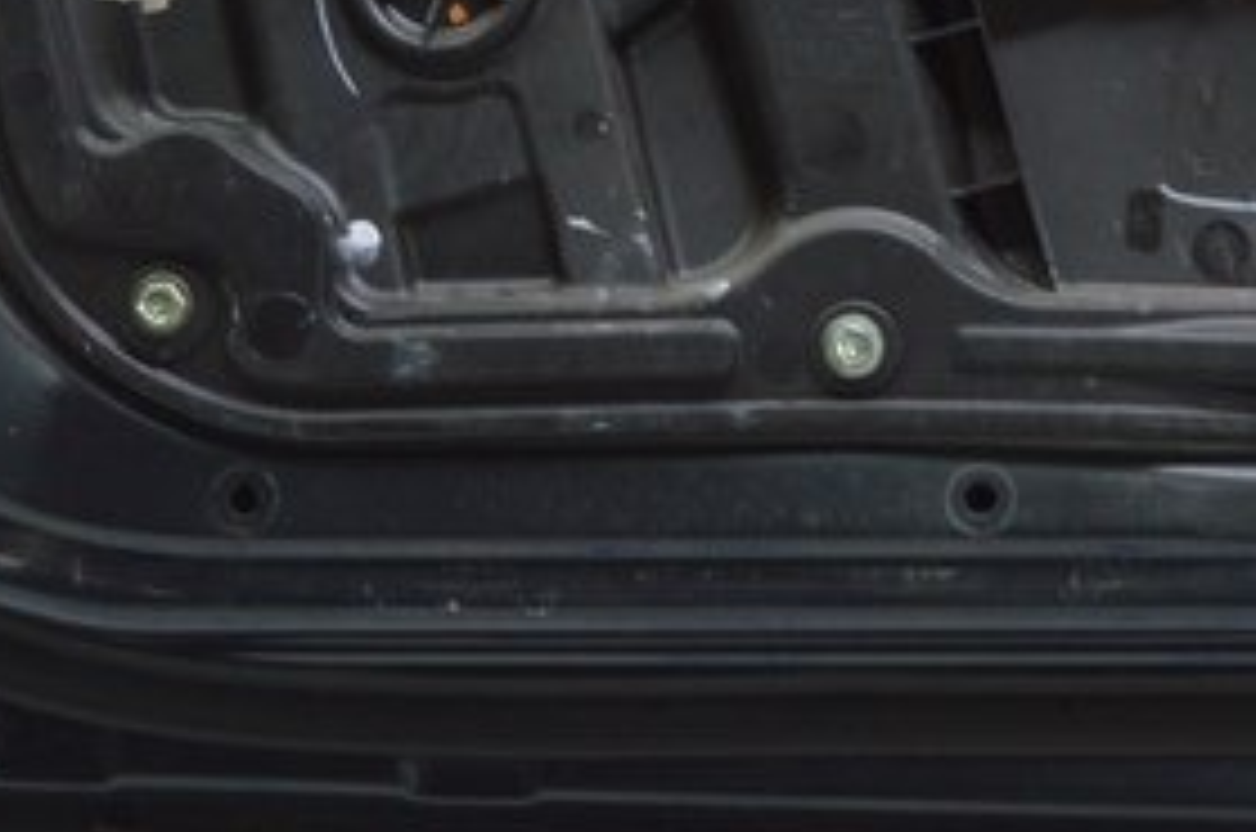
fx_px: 4801
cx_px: 873
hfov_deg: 14.9
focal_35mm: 138
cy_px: -443
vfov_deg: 9.6
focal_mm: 25
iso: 400
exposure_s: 1/20
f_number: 5.6
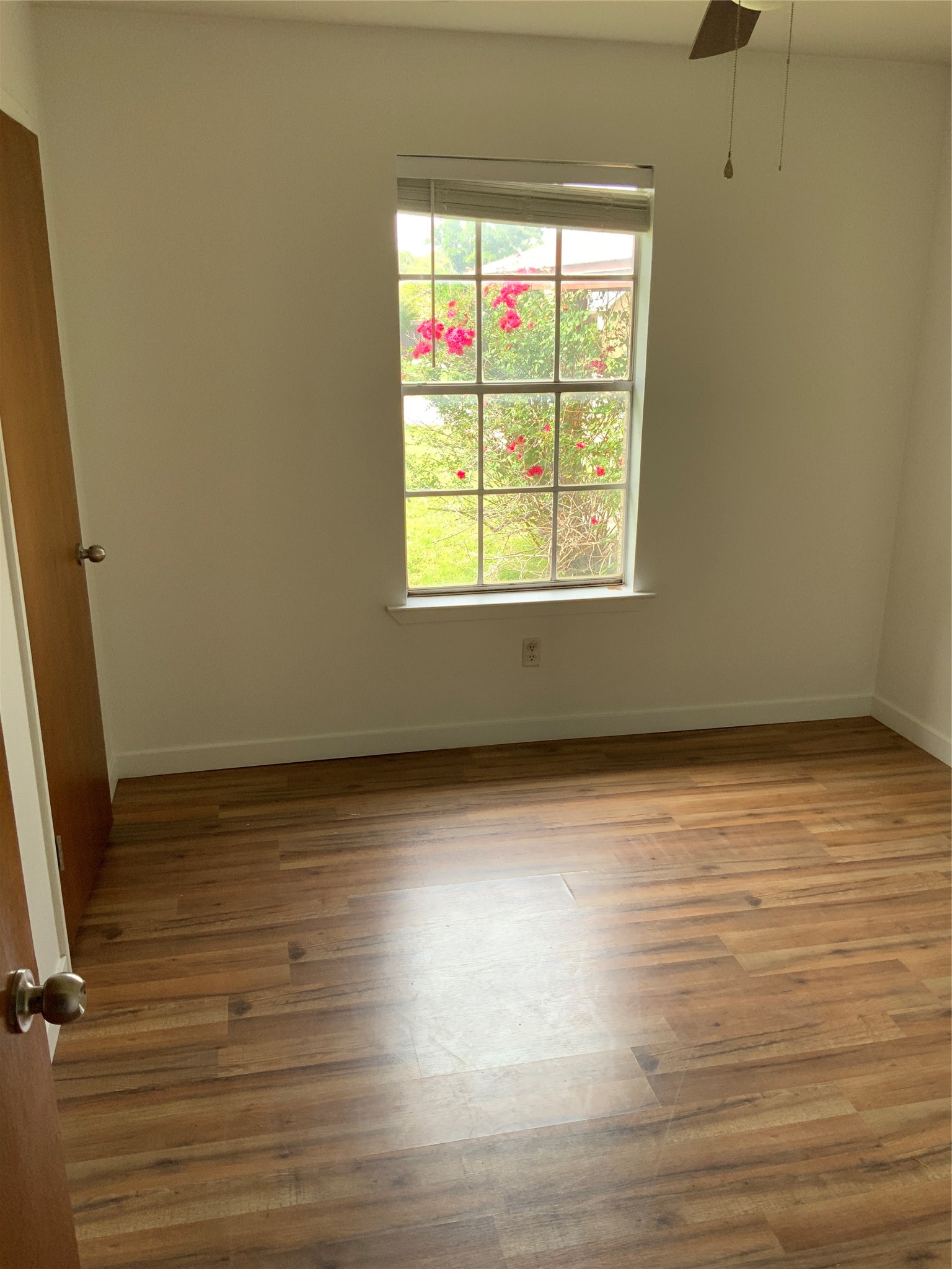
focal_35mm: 29
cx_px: 476
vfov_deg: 61.7
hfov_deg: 48.2
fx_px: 1063
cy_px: 634
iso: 50
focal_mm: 3
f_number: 1.8
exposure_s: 1/122
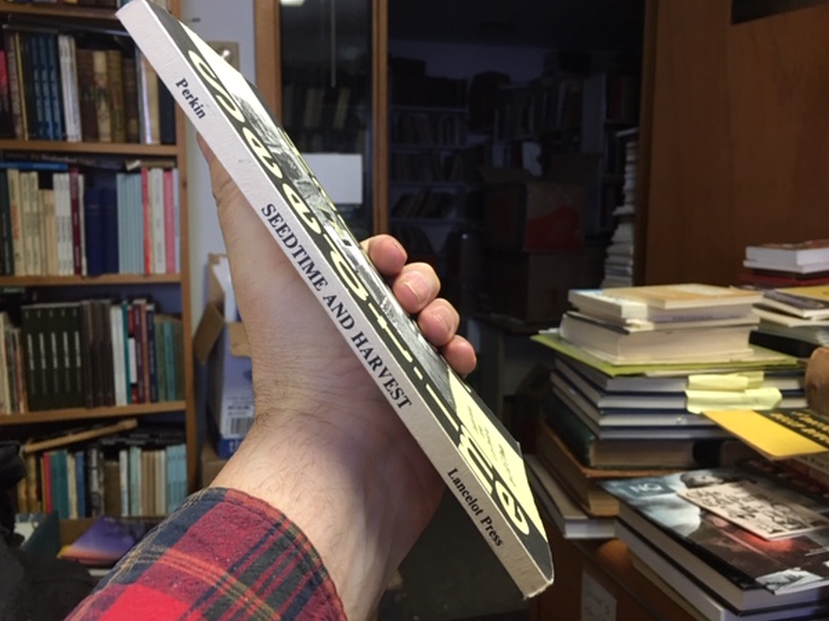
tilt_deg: -7.0
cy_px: 311
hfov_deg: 58.4
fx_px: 742
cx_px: 404
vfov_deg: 45.4
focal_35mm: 31
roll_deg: -0.3
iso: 64
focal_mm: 4.15
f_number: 2.2
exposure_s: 1/15
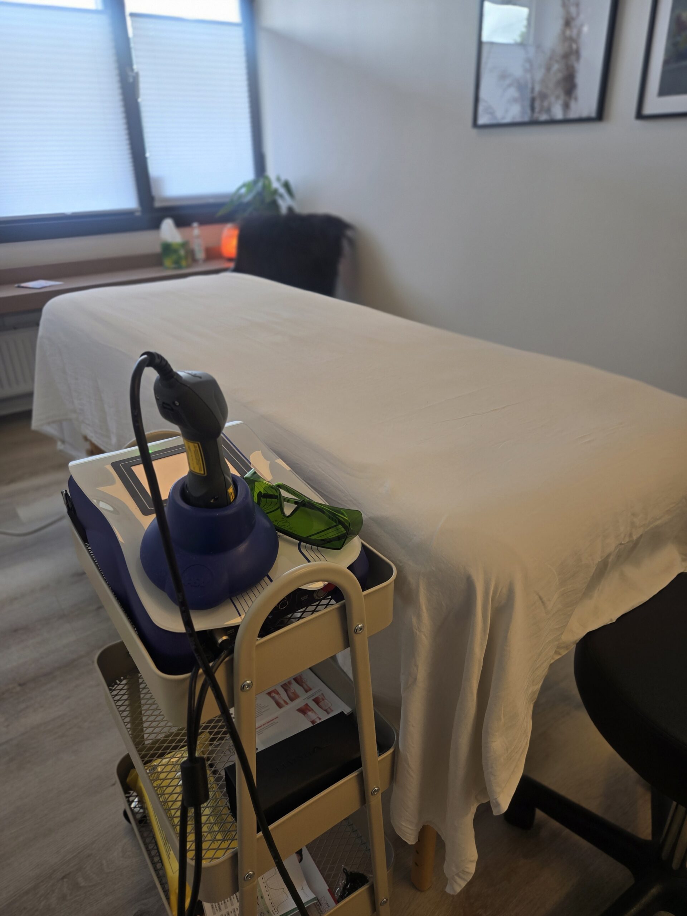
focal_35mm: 23
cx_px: 344
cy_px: 458
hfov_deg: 58.9
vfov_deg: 73.9
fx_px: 609
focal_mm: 5.4
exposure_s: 1/55
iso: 32
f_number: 1.8
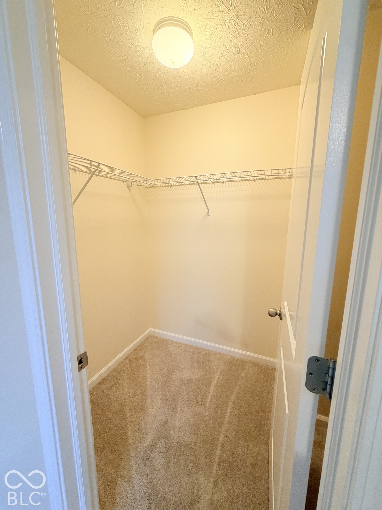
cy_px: 255
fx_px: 206
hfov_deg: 85.7
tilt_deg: -9.5
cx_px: 191
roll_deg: -0.1
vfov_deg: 102.1
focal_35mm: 14
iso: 250
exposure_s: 1/60
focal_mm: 2.22
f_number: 2.2
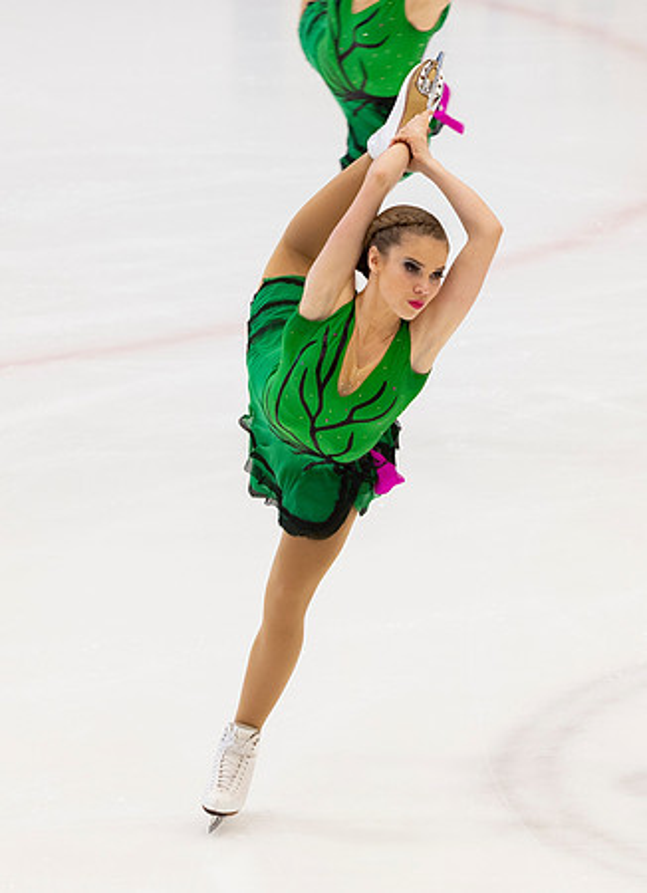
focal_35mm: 405
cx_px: 364
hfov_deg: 3.6
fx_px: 10311
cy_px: 380
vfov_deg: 5.0
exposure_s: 1/200
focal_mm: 135
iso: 500
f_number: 3.5
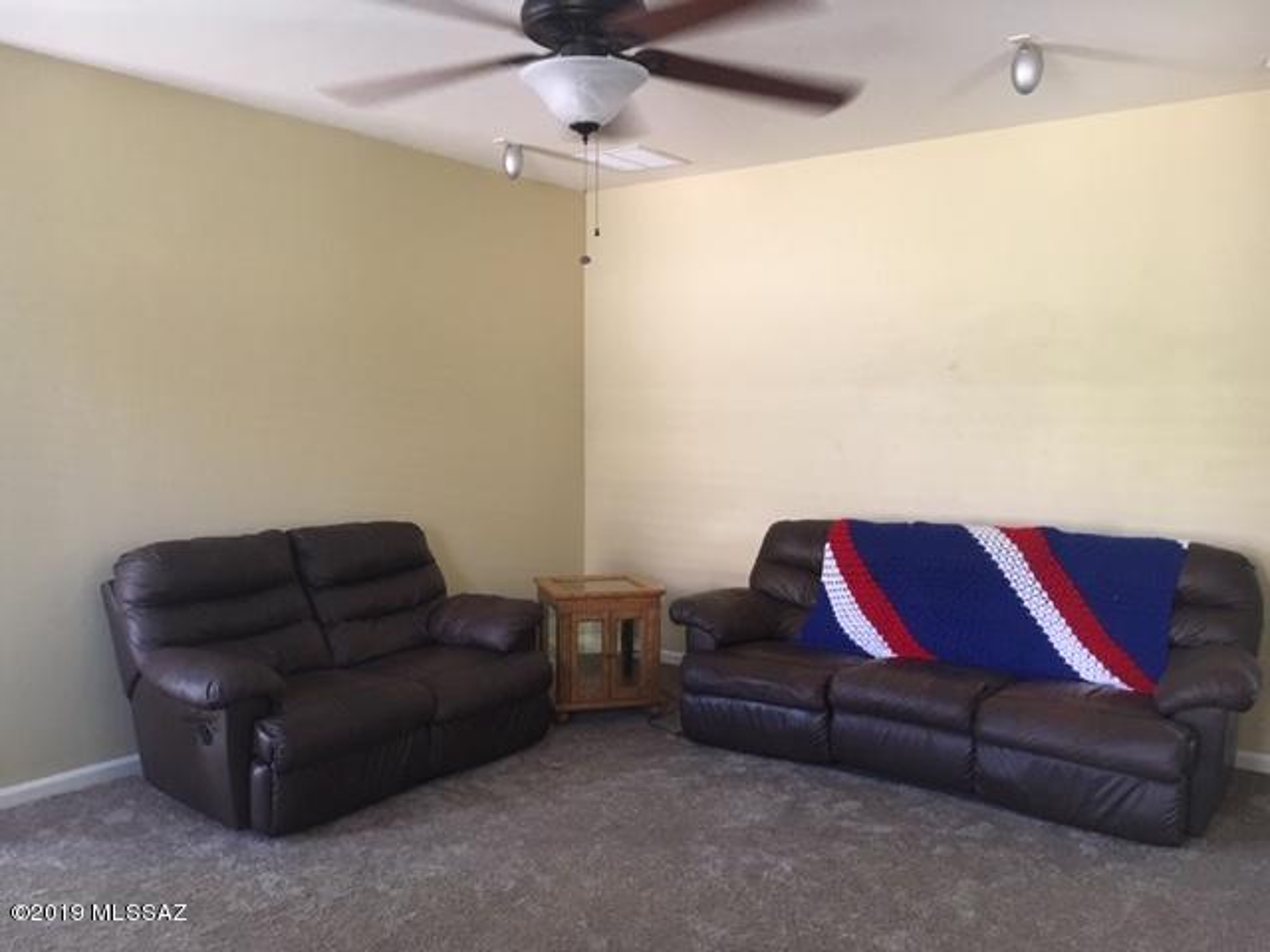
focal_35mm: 29
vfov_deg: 48.2
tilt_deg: -4.4
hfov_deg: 61.7
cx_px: 635
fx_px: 1064
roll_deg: +0.1
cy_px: 476
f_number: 2.2
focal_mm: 4.15
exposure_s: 1/33
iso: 200
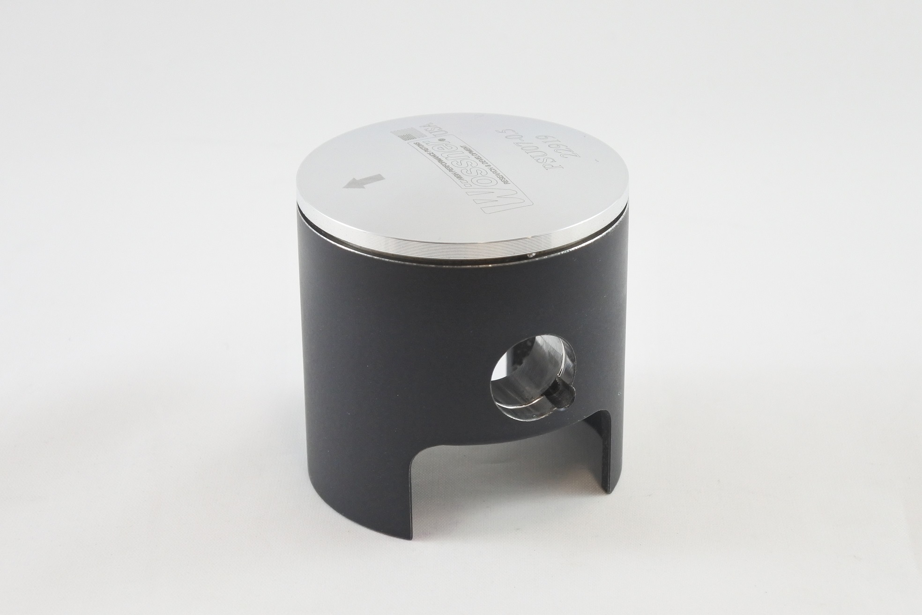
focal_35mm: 60
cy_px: 308
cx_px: 461
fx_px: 1537
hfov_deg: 33.4
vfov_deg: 22.6
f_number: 4.8
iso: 560
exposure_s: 1/125
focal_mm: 22.3
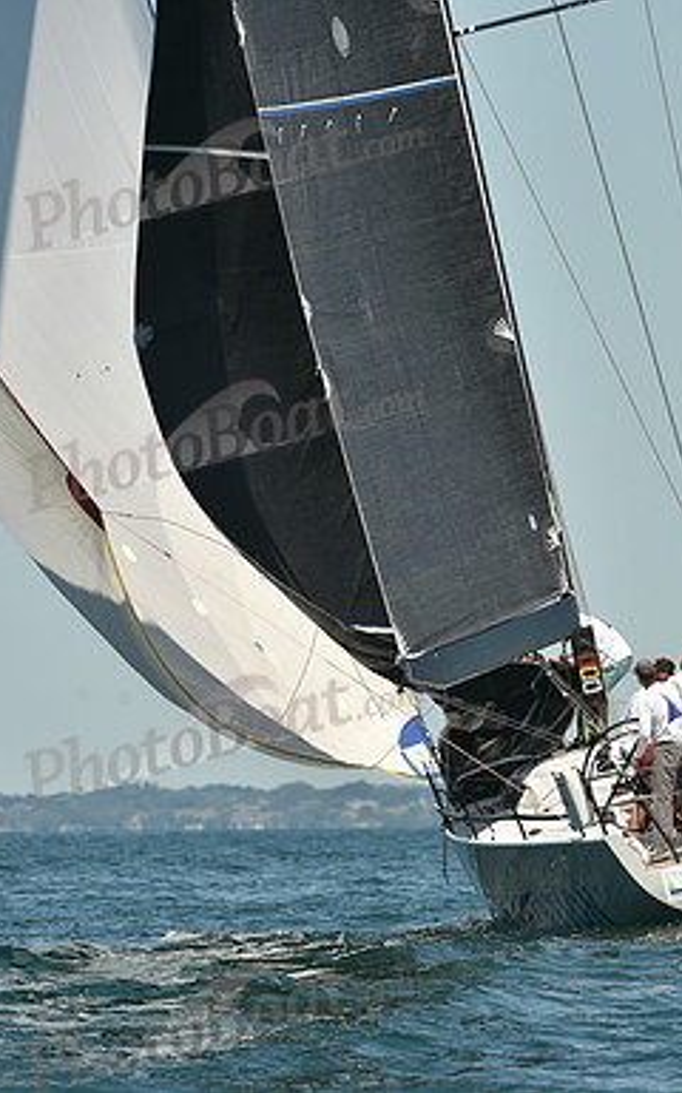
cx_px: 574
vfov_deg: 3.6
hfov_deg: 2.2
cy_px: 546
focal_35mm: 584
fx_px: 17400
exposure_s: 1/1000
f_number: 8
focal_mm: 380
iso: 250
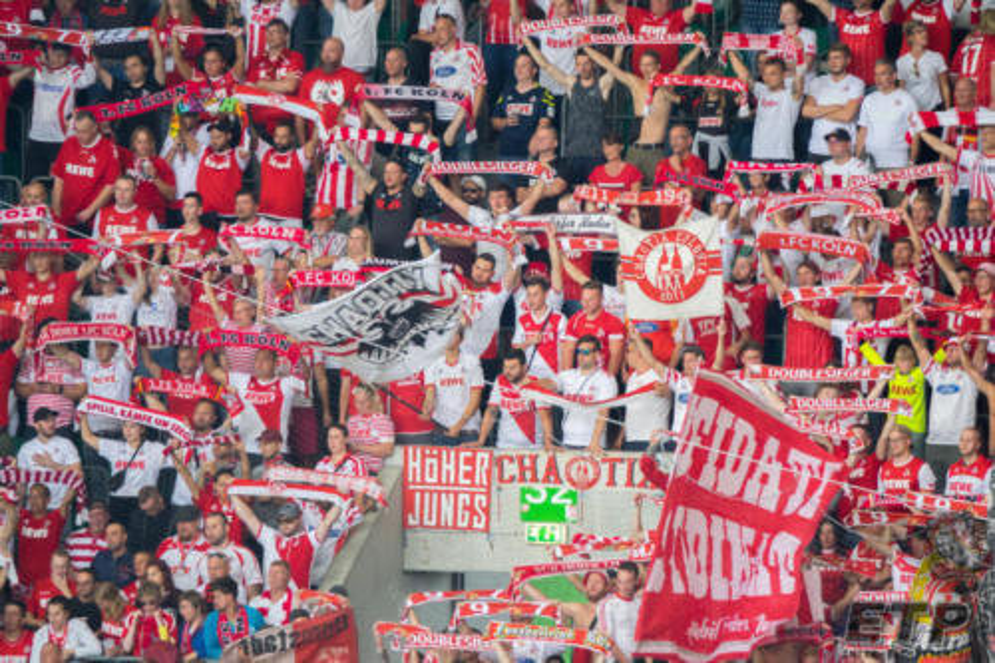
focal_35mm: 600
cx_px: 498
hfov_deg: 3.4
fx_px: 16577
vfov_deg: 2.3
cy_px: 332
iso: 800
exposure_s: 1/250
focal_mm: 220
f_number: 4
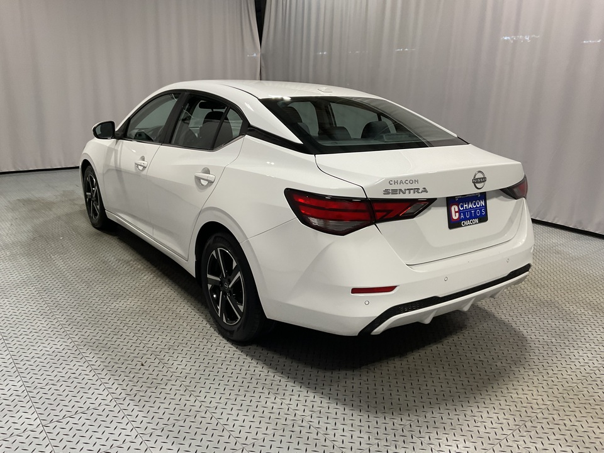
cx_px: 302
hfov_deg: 61.7
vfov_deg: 48.2
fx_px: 506
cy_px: 226
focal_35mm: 29
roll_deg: -2.5
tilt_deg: -14.2
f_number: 1.8
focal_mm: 3
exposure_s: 1/120
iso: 64
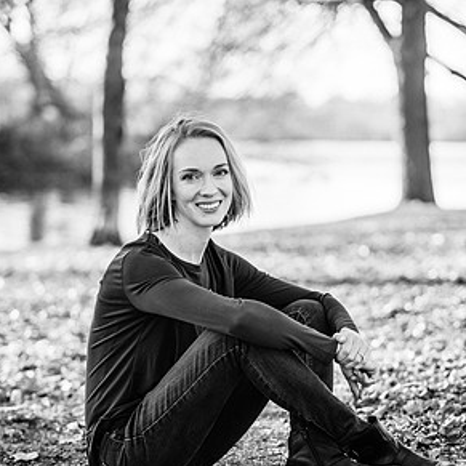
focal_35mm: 129
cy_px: 296
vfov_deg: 13.5
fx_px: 1965
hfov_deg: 13.5
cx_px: 232
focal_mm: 98
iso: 125
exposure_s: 1/320
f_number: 3.2
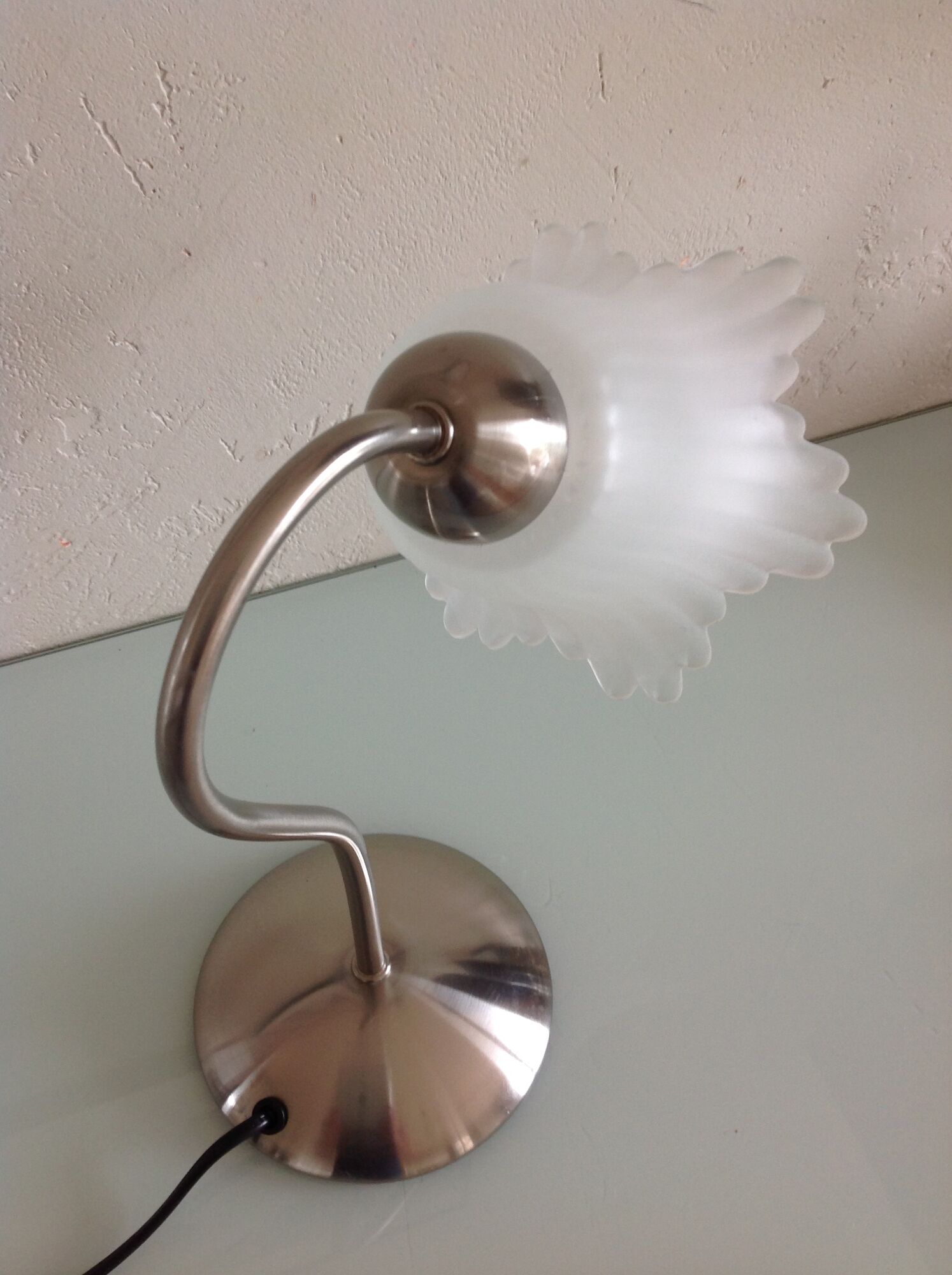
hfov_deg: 40.6
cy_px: 638
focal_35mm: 35
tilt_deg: -50.9
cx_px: 476
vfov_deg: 52.7
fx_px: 1287
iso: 50
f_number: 2.4
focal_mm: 4.28
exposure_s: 1/15
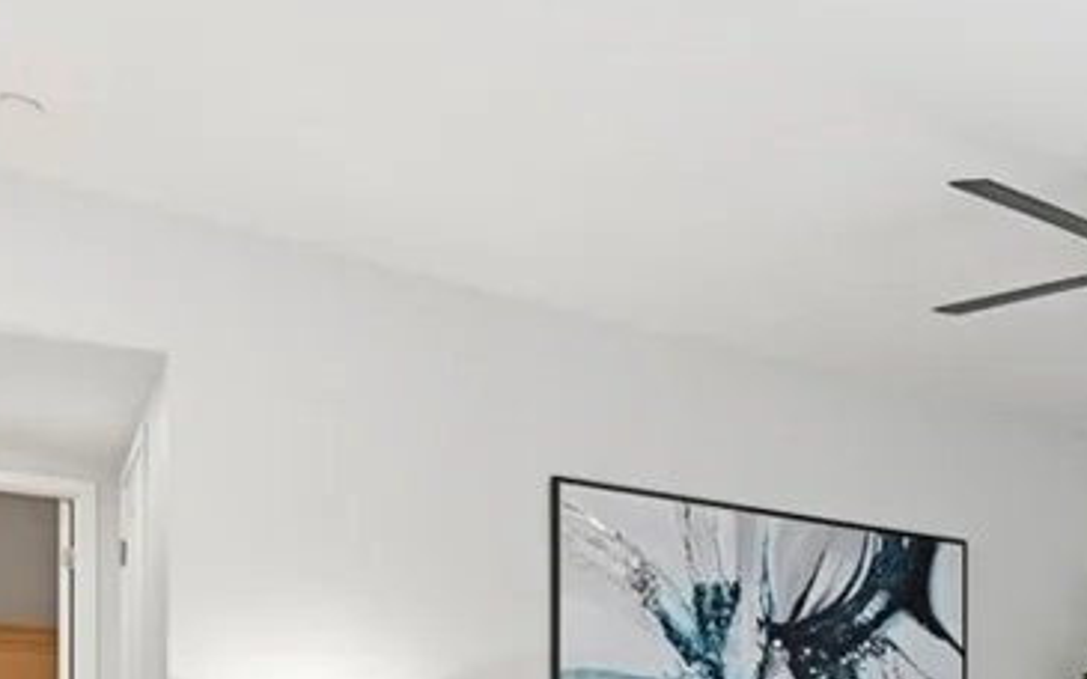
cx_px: 1155
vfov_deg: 27.5
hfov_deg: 40.1
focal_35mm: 41
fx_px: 1227
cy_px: 797
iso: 500
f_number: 9
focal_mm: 14.5
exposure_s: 1/50
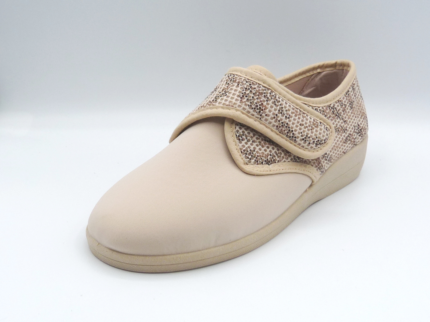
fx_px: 596
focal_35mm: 48
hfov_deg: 39.7
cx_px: 215
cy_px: 161
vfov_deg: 30.3
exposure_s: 1/200
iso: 100
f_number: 5.6
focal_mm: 4.8
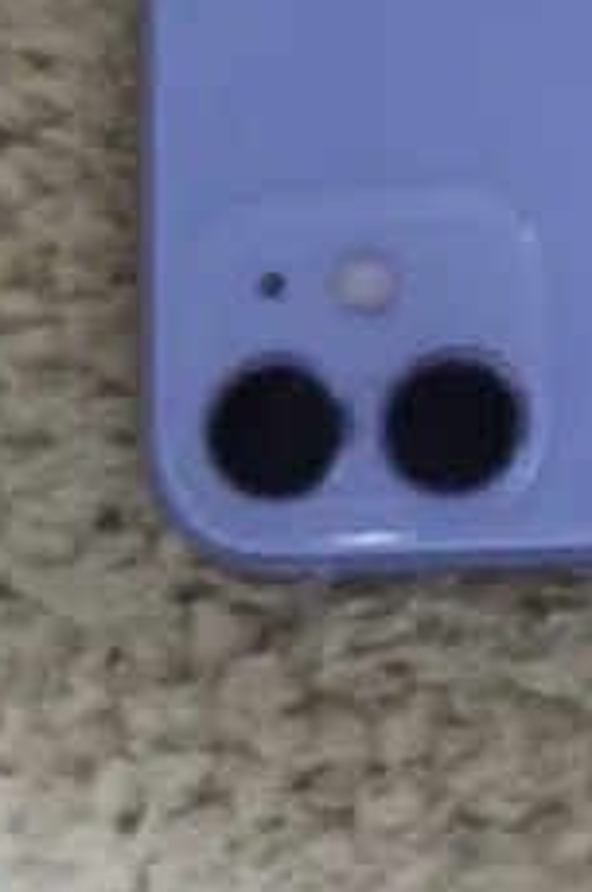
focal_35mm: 67
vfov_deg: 28.9
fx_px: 1658
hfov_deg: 16.7
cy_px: 86
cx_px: 1071
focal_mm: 4.09
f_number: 1.6
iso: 8344
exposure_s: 1/14.3
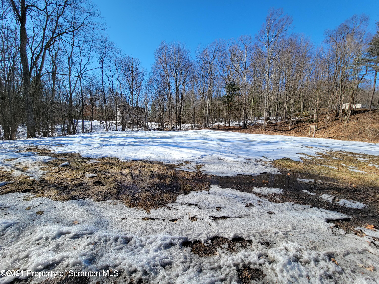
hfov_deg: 106.2
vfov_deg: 89.9
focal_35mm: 13
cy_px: 142
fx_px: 142
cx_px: 190
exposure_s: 1/1138
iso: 50
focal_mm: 2.2
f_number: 2.2
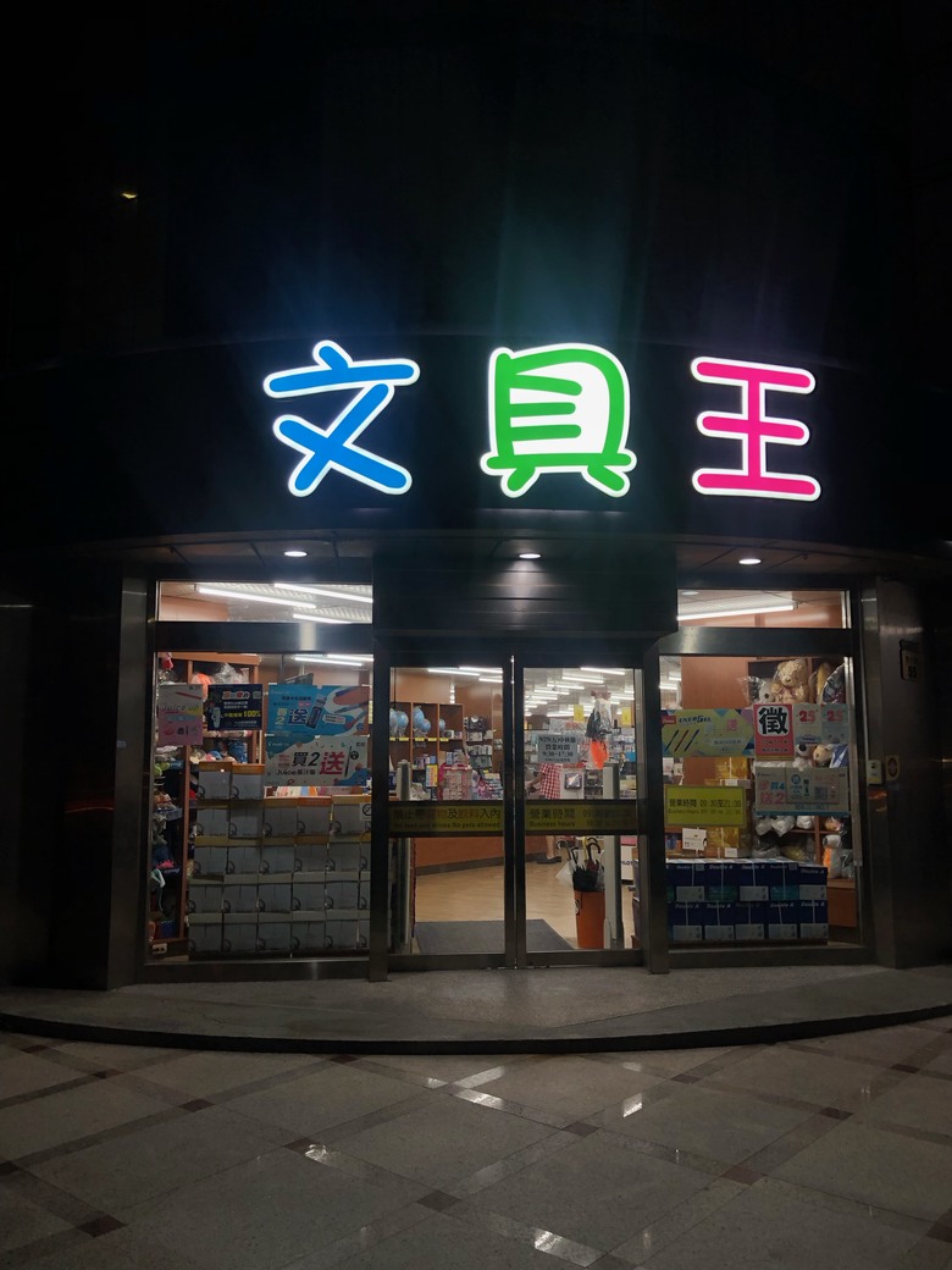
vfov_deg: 63.4
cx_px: 476
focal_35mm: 28
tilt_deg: +7.8
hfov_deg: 49.7
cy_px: 635
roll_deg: -1.3
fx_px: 1027
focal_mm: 3.99
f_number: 1.8
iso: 64
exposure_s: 1/120
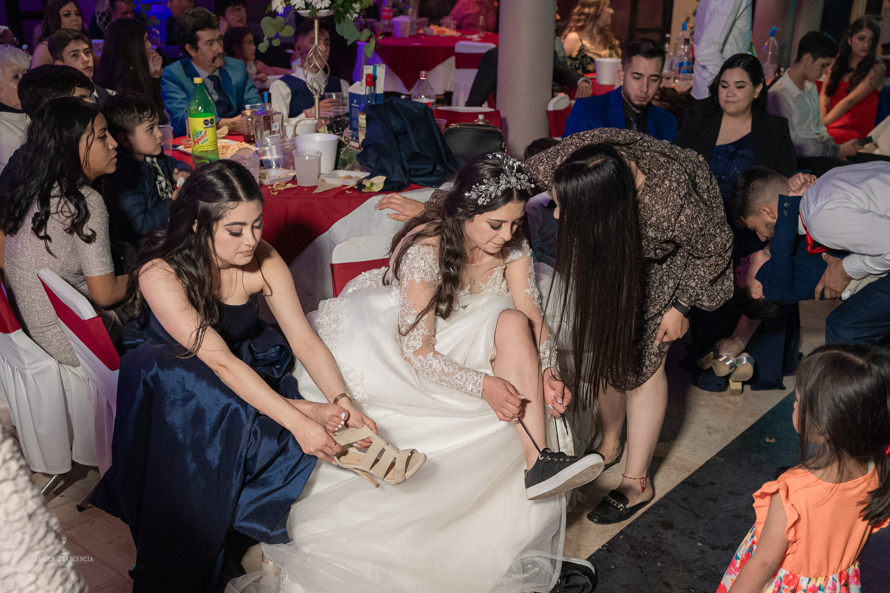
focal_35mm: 38
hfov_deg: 50.3
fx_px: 948
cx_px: 444
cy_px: 406
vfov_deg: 34.4
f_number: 3.5
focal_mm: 28
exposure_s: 1/200
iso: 4000
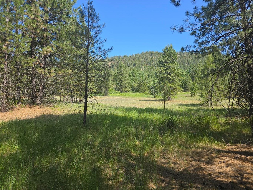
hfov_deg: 73.9
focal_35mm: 23
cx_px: 126
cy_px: 95
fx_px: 168
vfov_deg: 58.9
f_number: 1.7
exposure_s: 1/330
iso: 12
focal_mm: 6.3
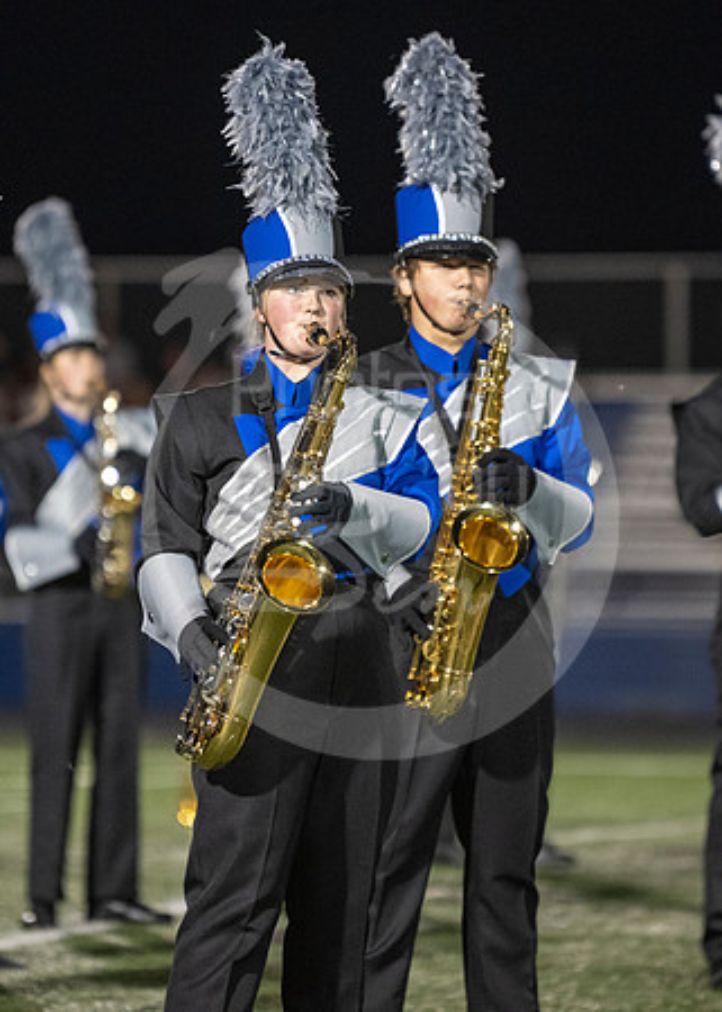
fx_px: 9657
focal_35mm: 336
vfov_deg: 6.0
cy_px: 432
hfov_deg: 4.3
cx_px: 396
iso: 4000
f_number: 2.8
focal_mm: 200
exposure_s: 1/500
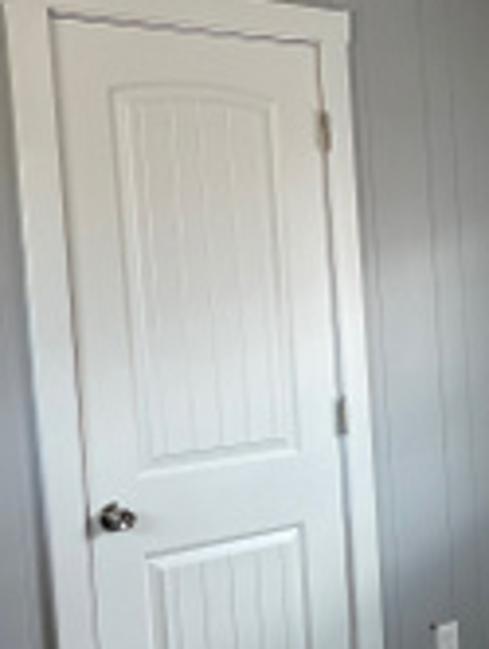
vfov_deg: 25.9
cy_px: 411
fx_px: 1409
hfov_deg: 18.2
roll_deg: +2.1
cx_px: 657
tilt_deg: -5.7
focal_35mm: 75
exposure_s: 1/121
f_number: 1.6
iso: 64
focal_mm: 5.1
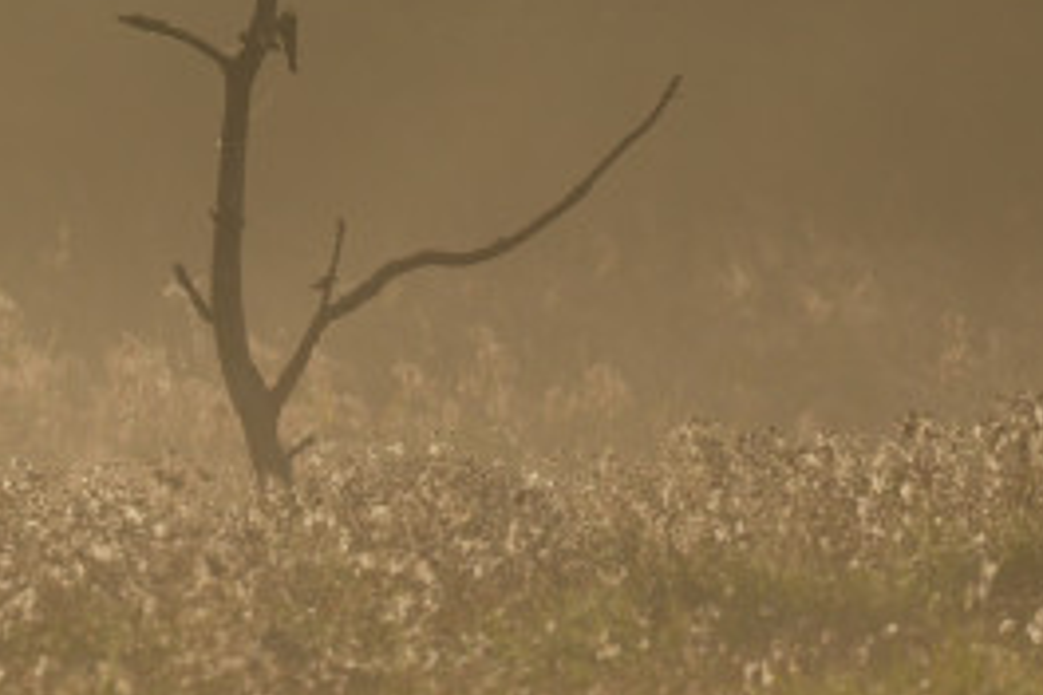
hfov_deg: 1.3
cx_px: -533
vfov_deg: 0.9
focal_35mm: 1607
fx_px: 46555
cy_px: -391
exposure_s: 1/3200
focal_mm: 400
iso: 200
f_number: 4.5
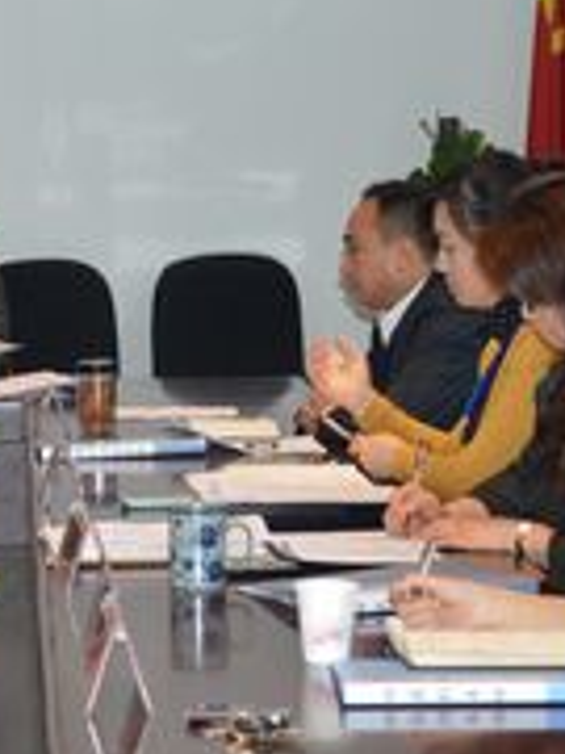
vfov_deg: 15.4
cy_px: 494
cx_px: -21
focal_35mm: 128
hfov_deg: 11.4
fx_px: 2786
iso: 800
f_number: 4.2
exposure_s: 1/60
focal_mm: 32
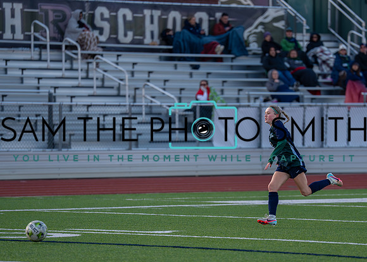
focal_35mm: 282
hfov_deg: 7.1
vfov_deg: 5.1
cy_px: 164
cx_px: 252
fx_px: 2938
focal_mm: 200
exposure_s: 1/1600
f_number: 2.8
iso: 800
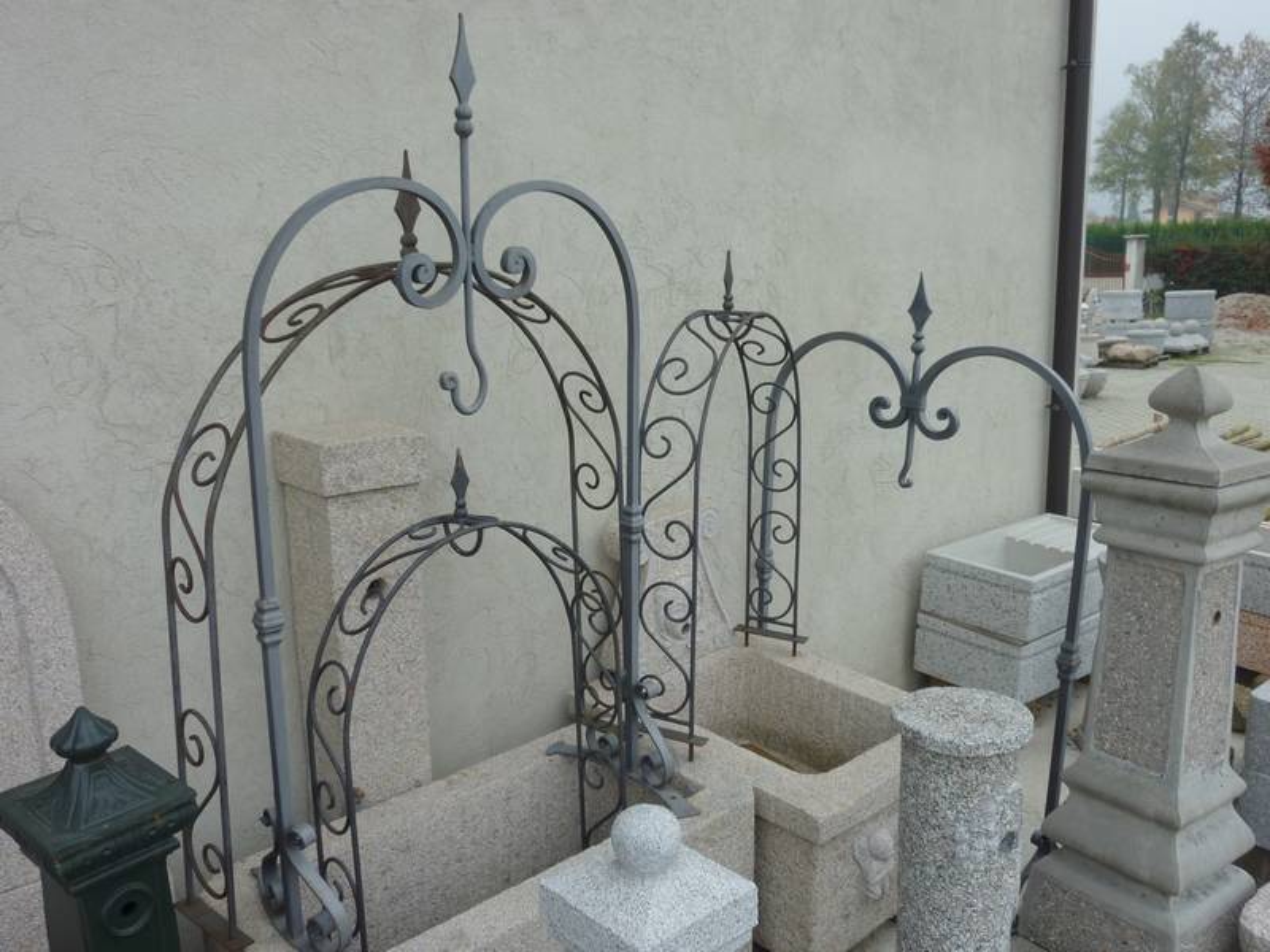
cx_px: 635
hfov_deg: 61.7
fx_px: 1064
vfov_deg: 48.2
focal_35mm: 29
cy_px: 476
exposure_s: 1/60
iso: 80
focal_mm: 5.2
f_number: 3.5
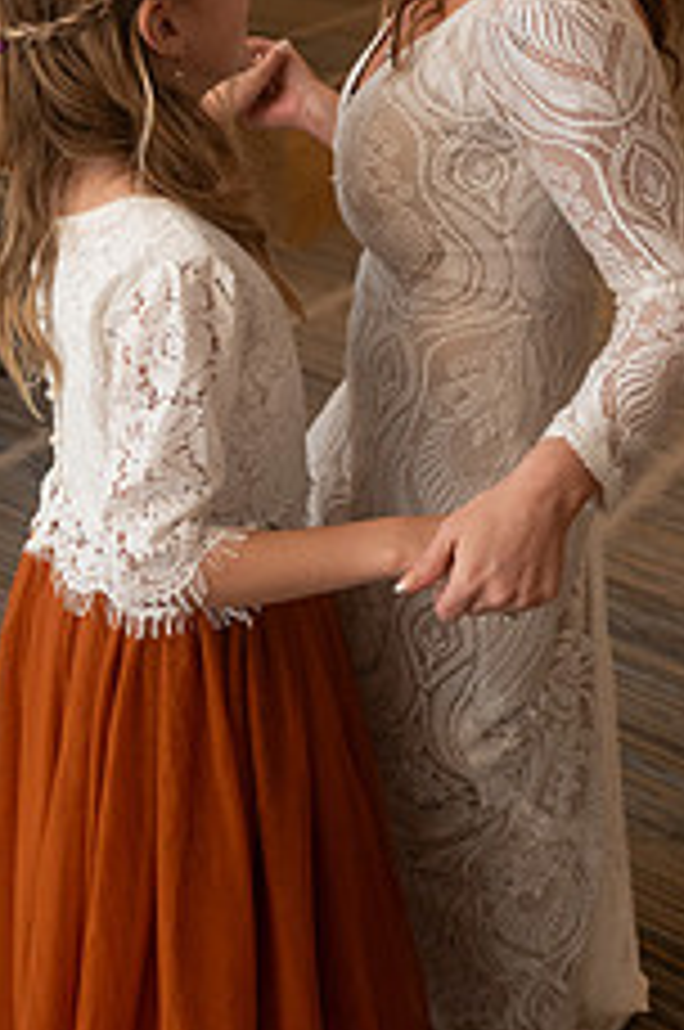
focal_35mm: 61
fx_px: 1744
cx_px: 331
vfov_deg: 32.4
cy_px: 279
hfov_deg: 22.2
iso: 3200
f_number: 4
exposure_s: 1/200
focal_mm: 31
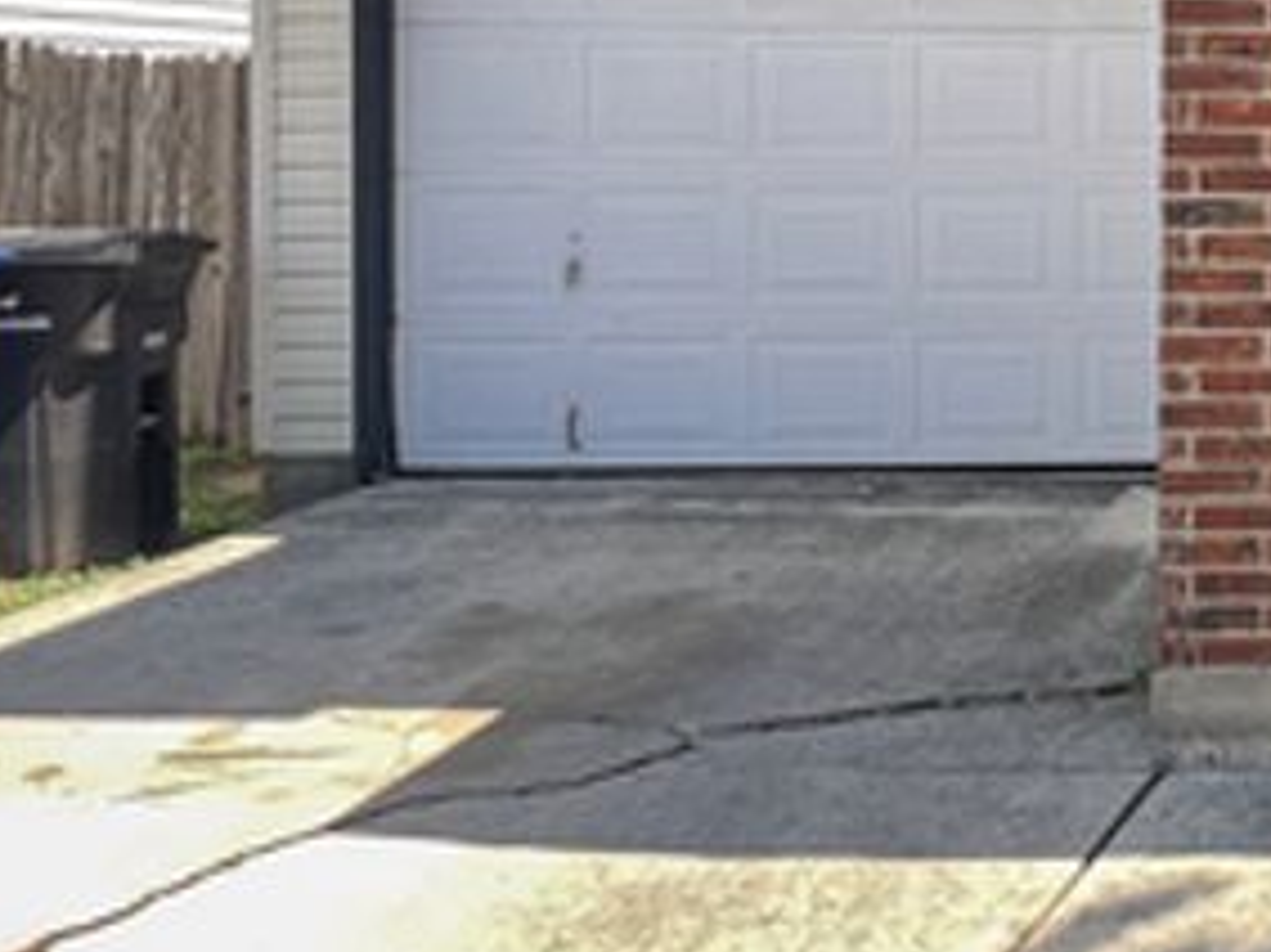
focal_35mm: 47
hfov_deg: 30.9
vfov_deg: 25.8
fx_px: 1725
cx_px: 1680
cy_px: -328
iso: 32
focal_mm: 1.57
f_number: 1.8
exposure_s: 1/159
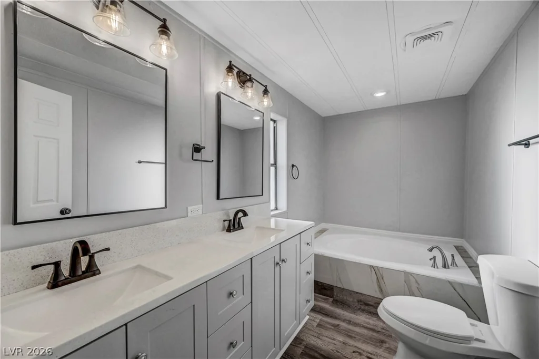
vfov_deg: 81.1
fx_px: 209
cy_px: 180
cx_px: 270
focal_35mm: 14
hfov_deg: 104.3
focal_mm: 14
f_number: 8
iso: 800
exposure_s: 1/100
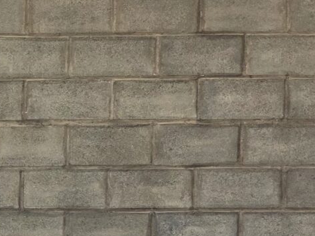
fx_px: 1128
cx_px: -487
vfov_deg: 11.3
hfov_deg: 12.1
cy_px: 382
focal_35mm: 124
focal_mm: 6.3
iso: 125
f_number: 1.7
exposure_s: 1/180
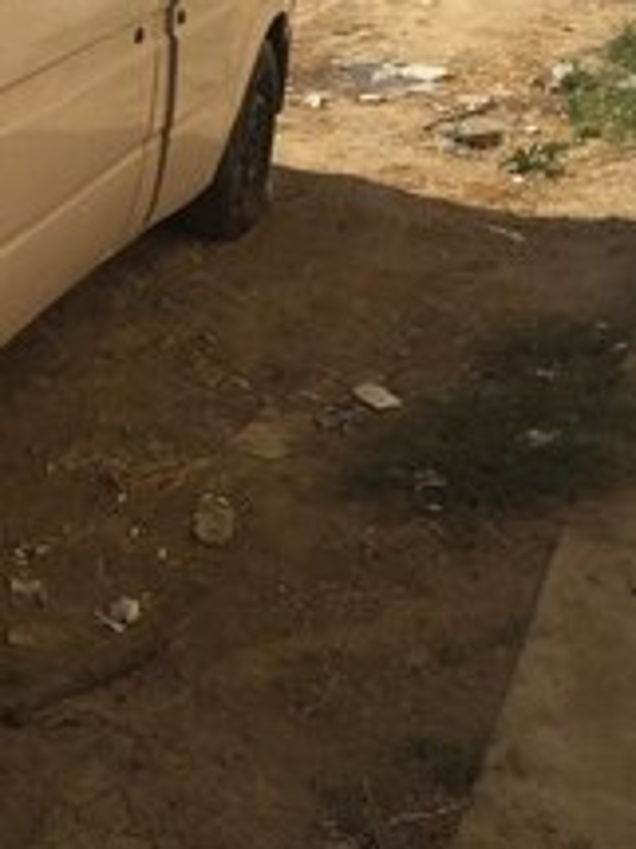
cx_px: -87
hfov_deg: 20.7
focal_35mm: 67
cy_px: -51
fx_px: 1643
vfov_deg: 26.9
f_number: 2.2
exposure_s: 1/3597
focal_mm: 4.15
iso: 32
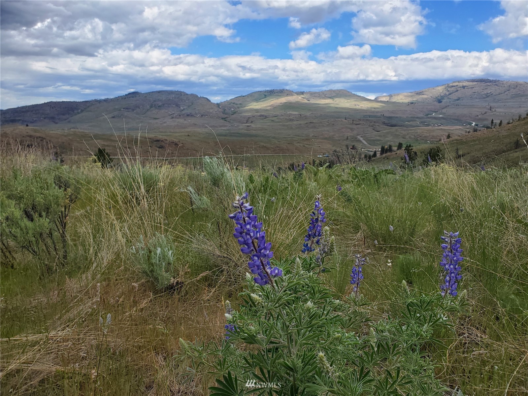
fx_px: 397
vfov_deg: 53.1
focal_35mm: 26
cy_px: 198
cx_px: 264
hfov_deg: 67.3
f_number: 2.4
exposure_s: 1/1199
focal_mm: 4.3
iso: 50
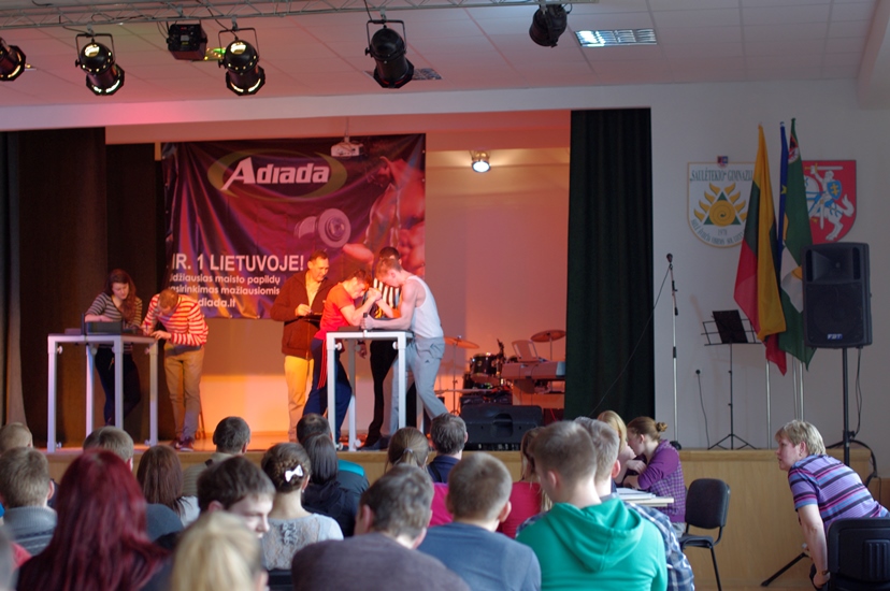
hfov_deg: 27.0
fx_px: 1852
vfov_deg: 18.1
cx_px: 445
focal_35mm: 75
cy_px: 296
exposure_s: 1/100
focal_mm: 50
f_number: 2.2
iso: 400
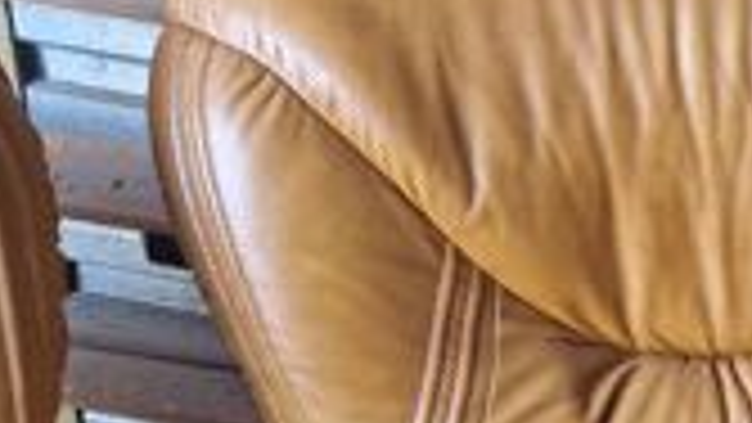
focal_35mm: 72
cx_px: 1045
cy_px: 554
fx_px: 1436
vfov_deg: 15.9
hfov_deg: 24.5
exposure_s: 1/100
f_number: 1.8
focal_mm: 5.4
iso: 200
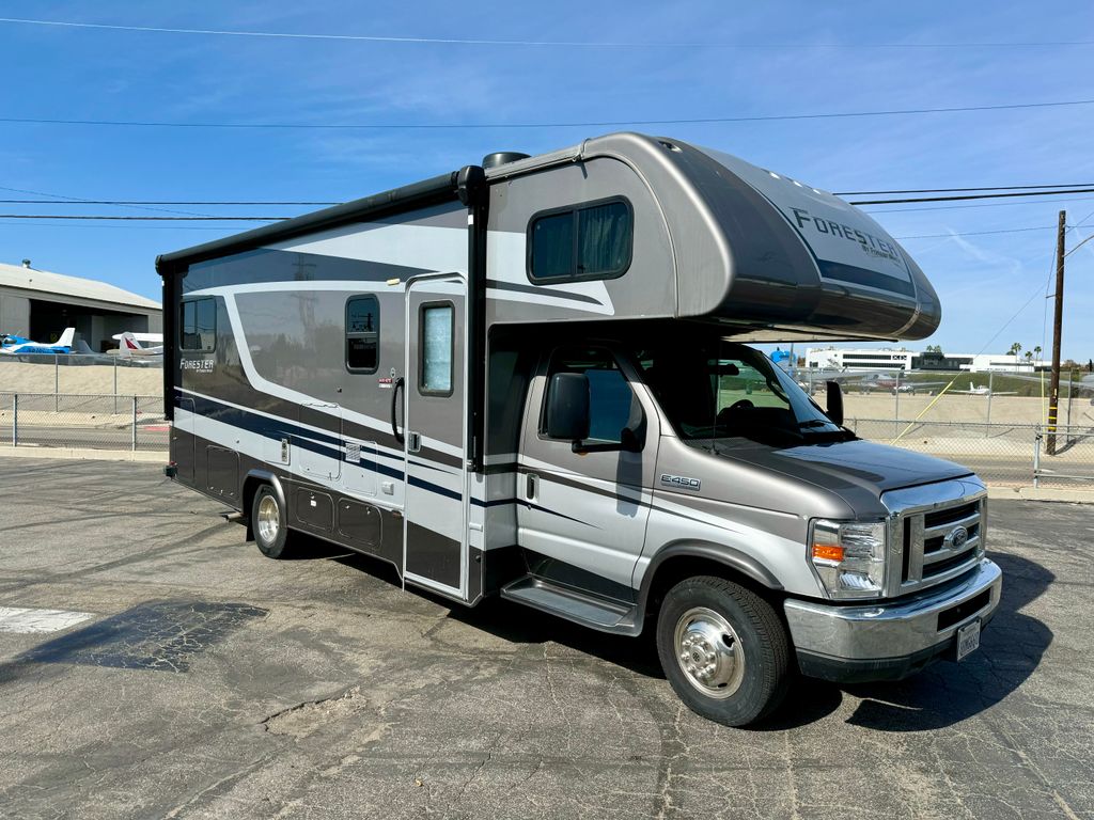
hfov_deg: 71.6
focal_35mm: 24
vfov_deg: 56.8
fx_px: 758
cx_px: 547
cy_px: 410
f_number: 1.78
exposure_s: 1/5348
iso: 80
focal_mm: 6.76
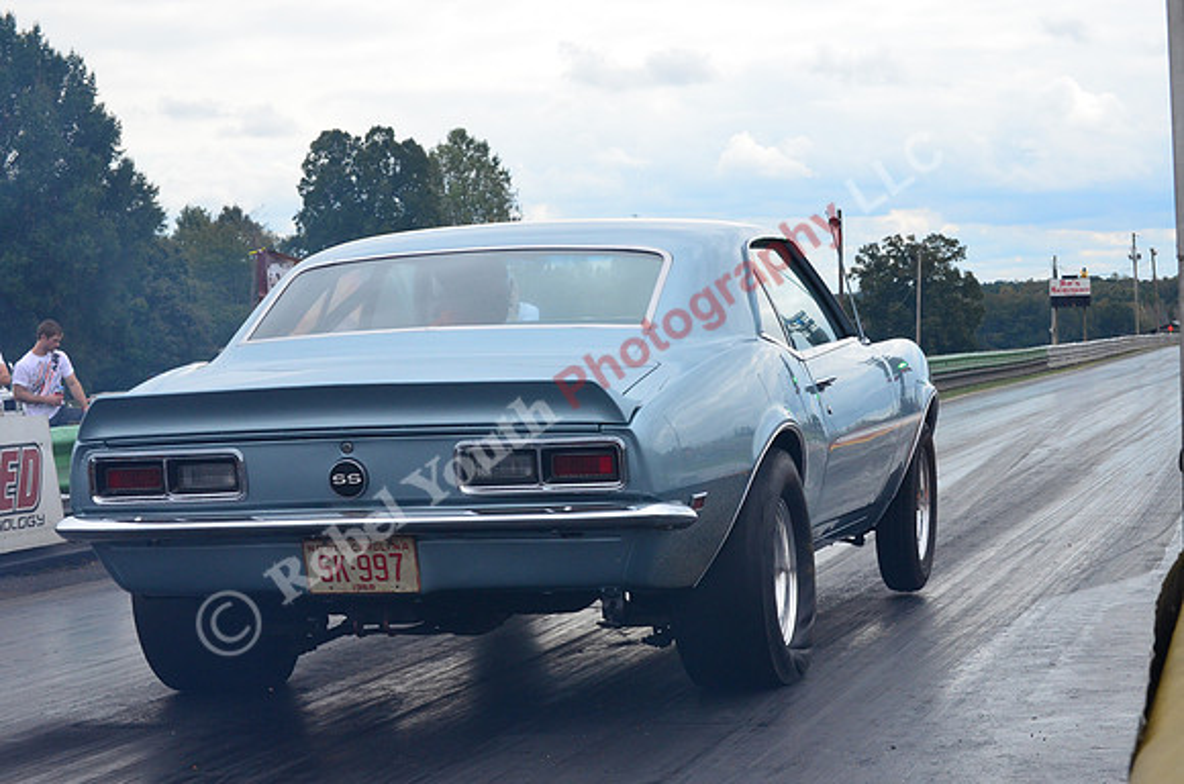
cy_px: 392
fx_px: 2707
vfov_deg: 16.5
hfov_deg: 24.7
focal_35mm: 82
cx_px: 592
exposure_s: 1/640
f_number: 13
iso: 1000
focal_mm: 55
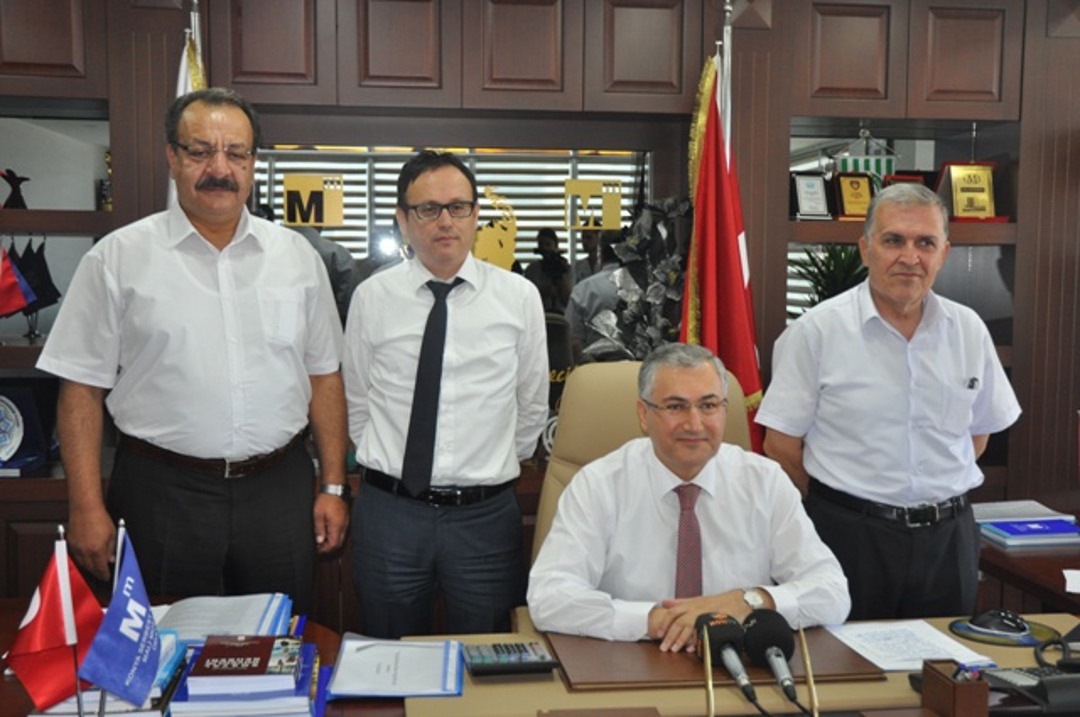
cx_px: 540
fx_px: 1303
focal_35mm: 44
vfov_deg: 30.8
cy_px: 358
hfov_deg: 45.0
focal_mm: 29
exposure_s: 1/60
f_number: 3.8
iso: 800
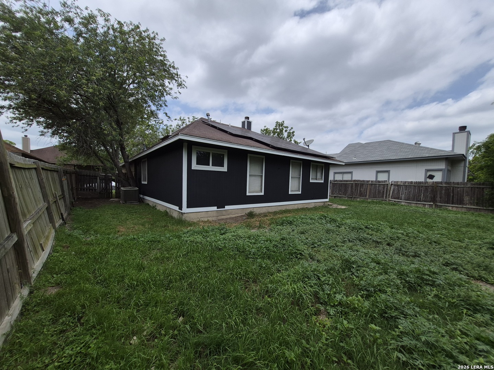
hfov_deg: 106.2
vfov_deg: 89.9
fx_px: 186
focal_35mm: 13
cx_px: 247
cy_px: 185
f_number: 2.2
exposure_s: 1/2736
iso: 40
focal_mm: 1.74
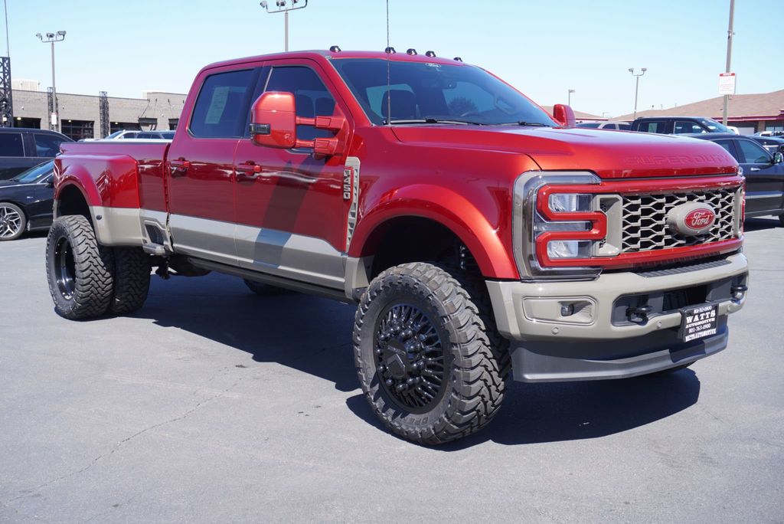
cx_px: 392
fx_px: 817
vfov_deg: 35.5
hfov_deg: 51.3
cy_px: 262
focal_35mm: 38
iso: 100
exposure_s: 1/160
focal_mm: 25
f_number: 6.3
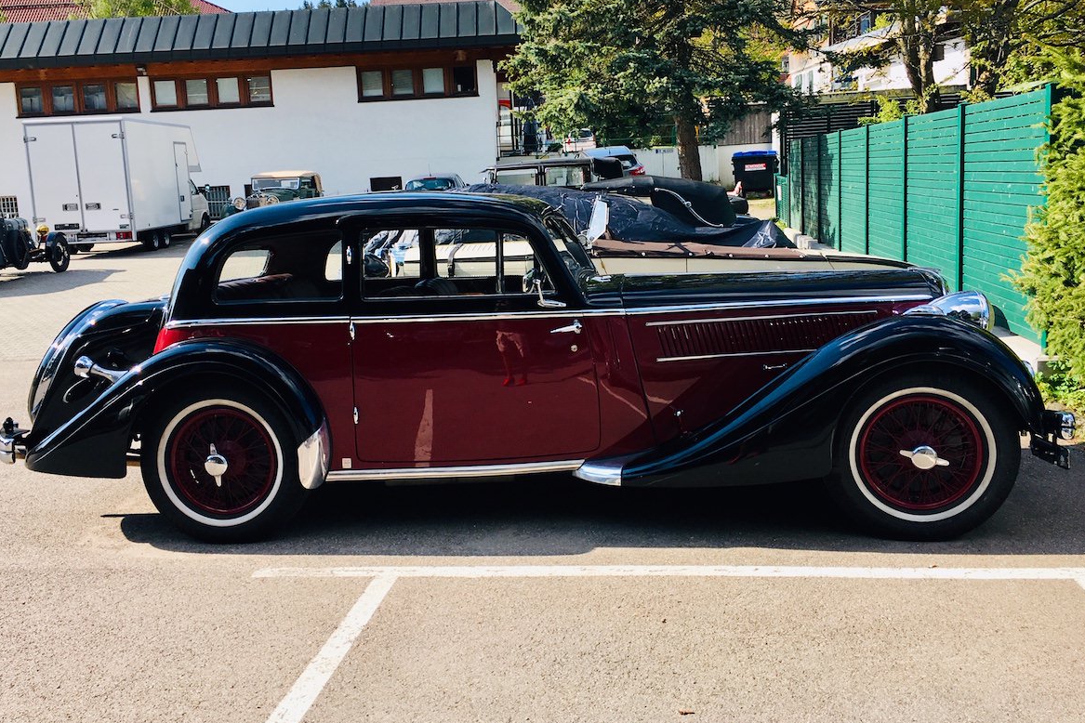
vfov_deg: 42.3
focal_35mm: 31
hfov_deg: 60.3
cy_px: 321
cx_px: 538
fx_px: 934
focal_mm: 4.15
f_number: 2.2
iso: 25
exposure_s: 1/793
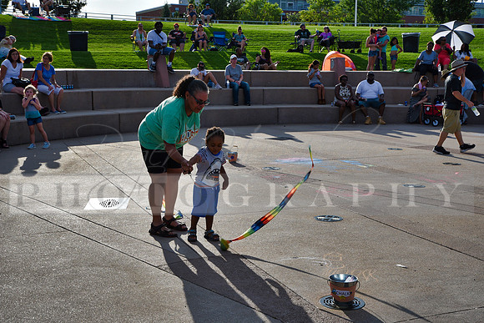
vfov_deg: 26.0
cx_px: 242
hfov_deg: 38.2
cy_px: 162
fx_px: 699
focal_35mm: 52
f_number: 10
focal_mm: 52
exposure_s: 1/400
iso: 200
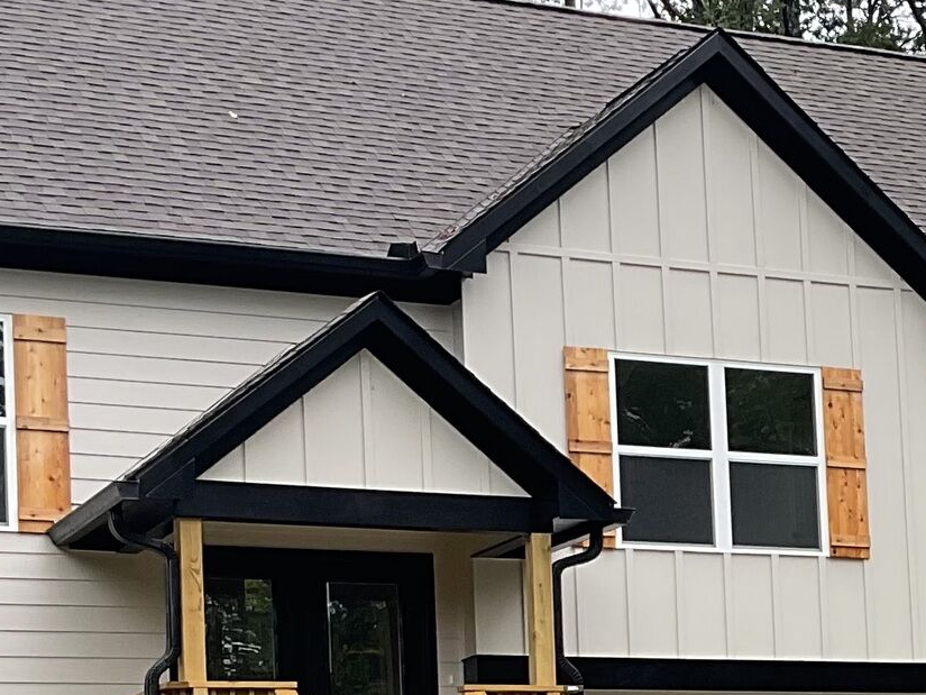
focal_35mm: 108
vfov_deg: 13.4
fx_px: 2889
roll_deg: +2.6
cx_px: 973
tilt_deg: +5.9
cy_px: 775
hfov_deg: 17.7
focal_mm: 3
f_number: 1.8
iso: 16
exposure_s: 1/210
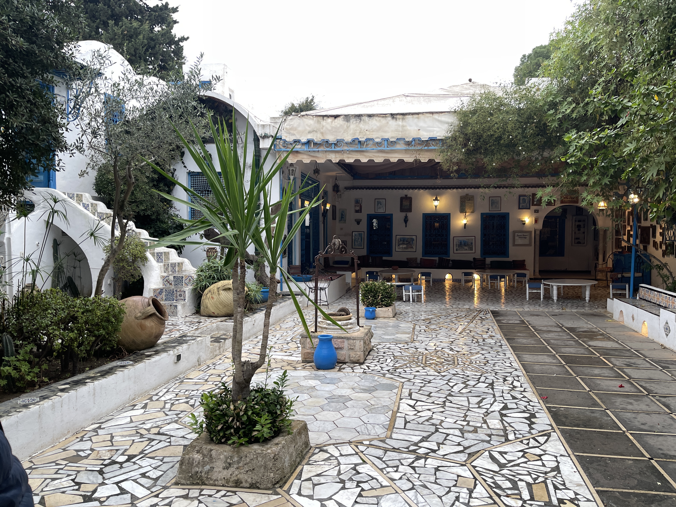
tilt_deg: -4.3
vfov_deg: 54.9
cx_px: 338
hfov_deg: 69.4
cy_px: 254
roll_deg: +0.5
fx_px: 488
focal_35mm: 25
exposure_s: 1/121
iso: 80
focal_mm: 5.1
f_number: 1.6
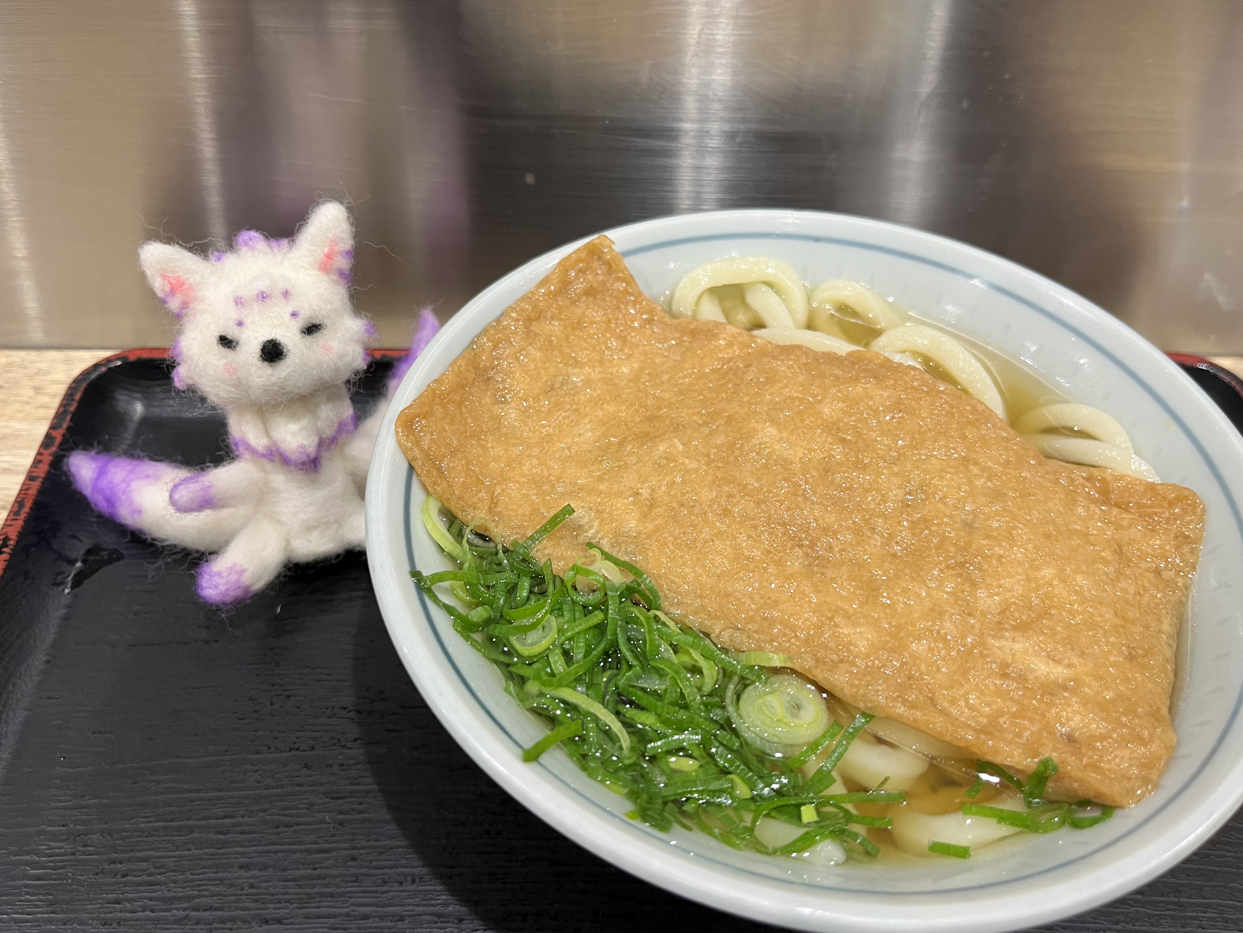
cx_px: 609
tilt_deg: -49.0
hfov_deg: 65.3
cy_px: 472
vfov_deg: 51.4
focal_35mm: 27
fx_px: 969
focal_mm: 5.1
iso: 125
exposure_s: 1/83
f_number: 1.6
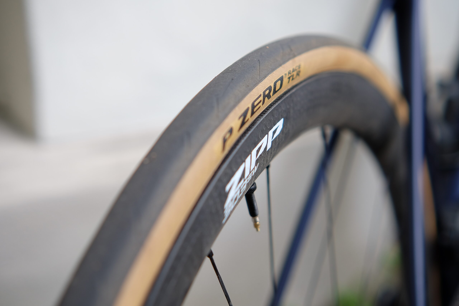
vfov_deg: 27.0
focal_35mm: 50
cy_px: 153
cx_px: 230
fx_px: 637
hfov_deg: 39.6
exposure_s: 1/450
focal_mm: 33
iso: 250
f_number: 1.8
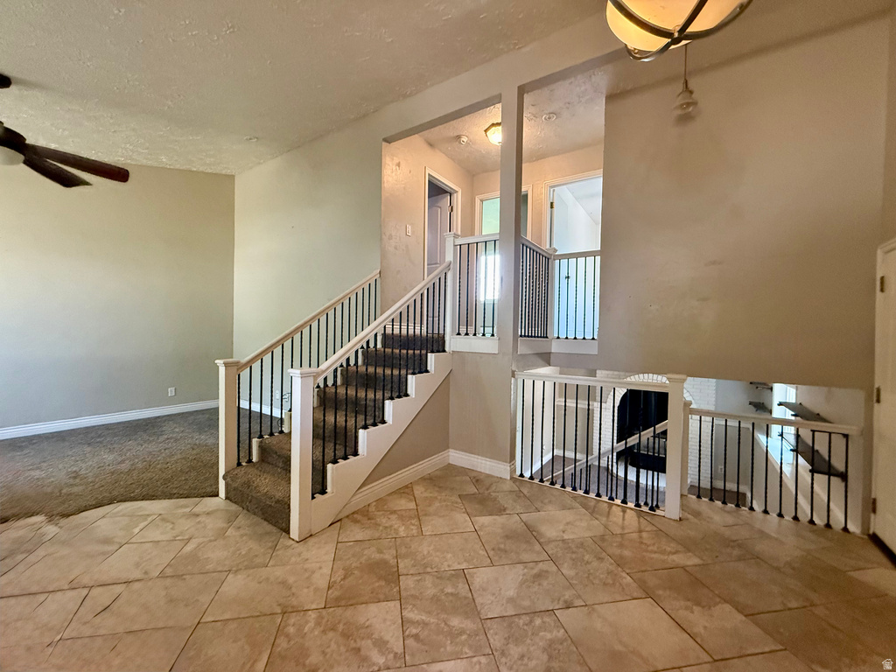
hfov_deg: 102.1
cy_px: 336
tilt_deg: +0.4
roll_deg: -0.7
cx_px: 448
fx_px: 362
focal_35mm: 14
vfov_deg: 85.7
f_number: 2.2
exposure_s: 1/120
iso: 640
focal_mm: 2.22
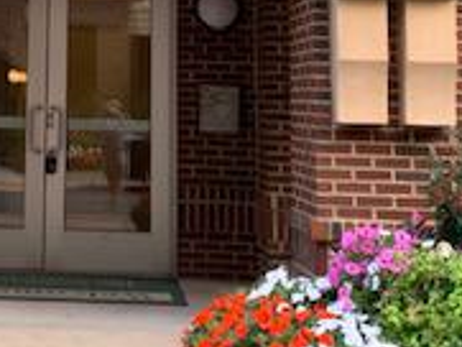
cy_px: -74
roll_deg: -1.7
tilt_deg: +9.9
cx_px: 26
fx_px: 1229
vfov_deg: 15.5
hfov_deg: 20.7
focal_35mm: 92
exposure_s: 1/121
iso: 50
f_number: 1.8
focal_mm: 4.25
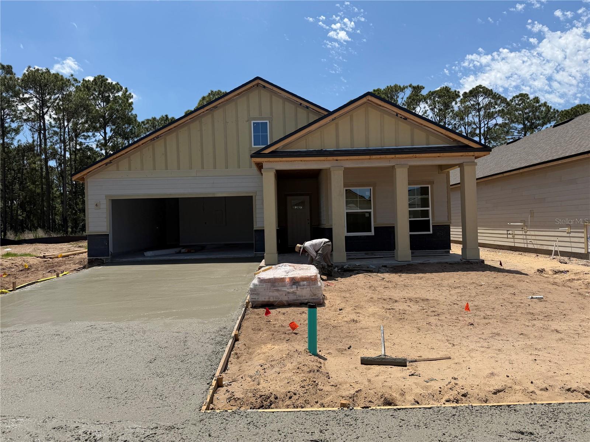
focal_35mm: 24
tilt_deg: -1.7
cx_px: 295
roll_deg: -1.5
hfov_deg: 71.6
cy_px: 221
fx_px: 409
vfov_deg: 56.8
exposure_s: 1/6711
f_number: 1.78
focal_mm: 6.76
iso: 80
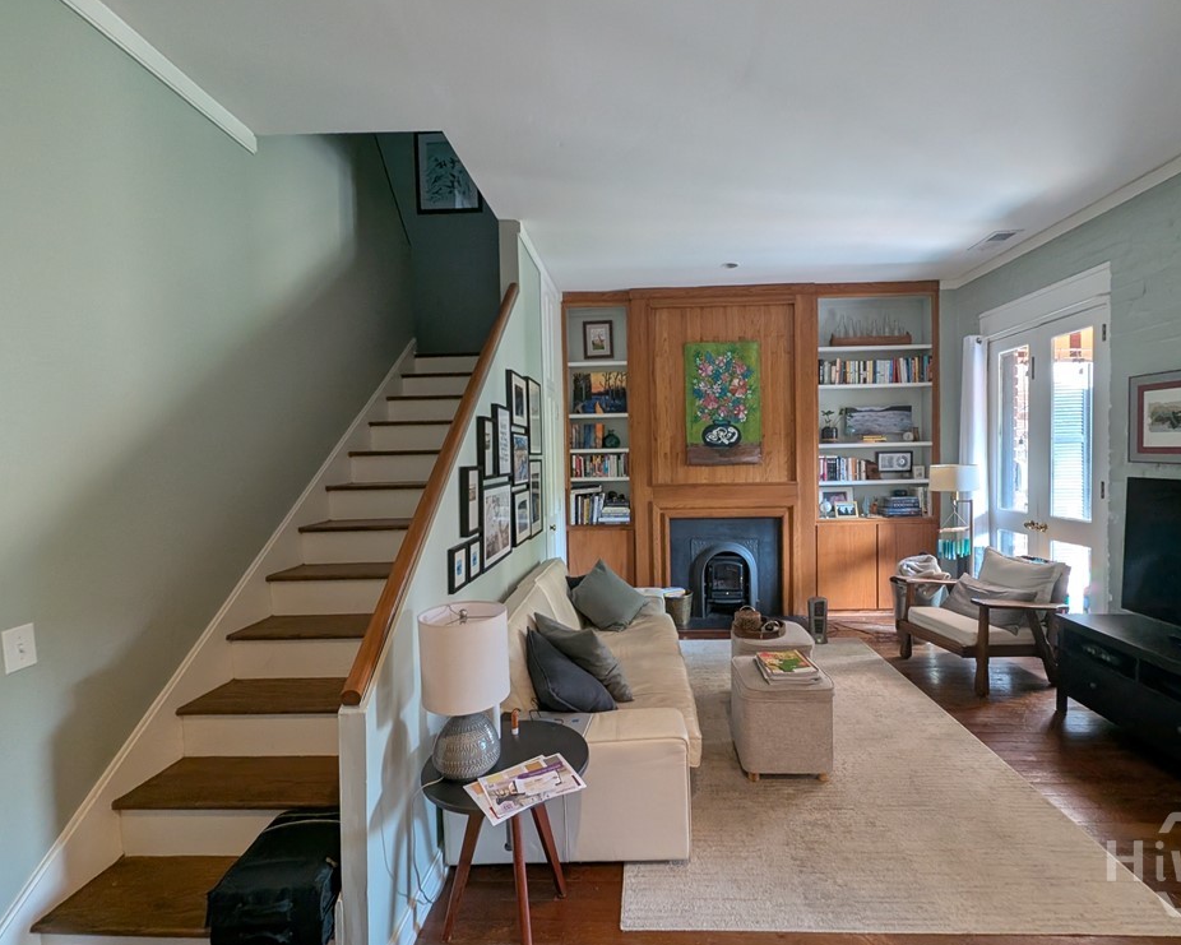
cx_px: 631
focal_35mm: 14
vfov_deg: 88.0
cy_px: 473
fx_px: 489
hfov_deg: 100.5
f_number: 2.2
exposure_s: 1/36.3
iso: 199
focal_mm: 1.95
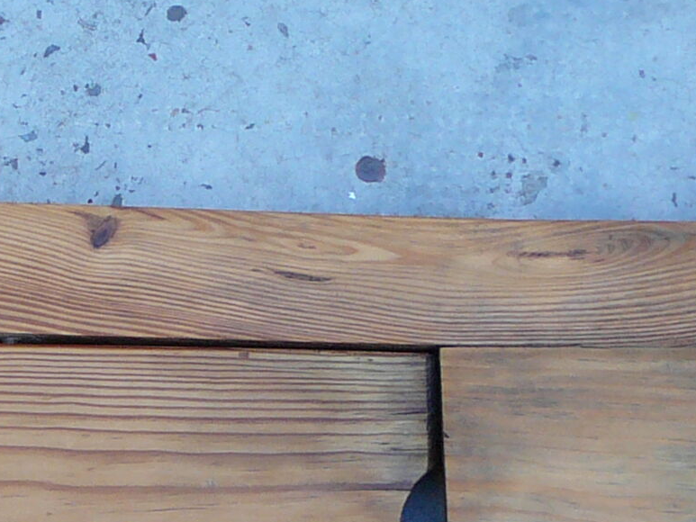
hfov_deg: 13.1
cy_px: 492
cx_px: -25
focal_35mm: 149
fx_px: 2996
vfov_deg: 9.9
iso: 100
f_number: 3.2
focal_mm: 6.7
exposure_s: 1/50
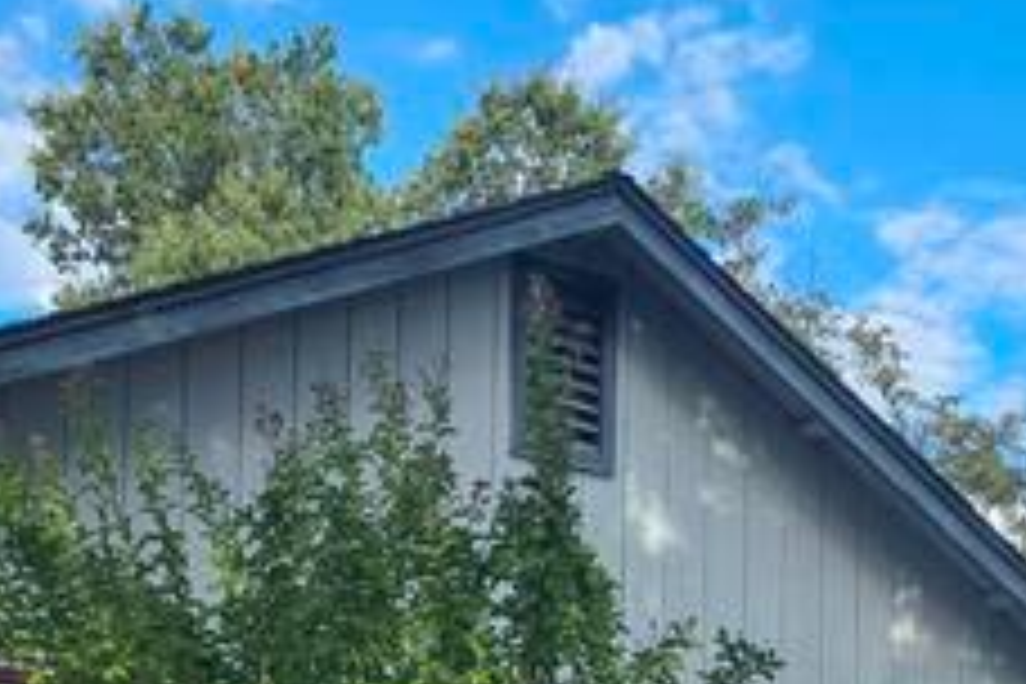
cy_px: 1004
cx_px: 551
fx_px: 1995
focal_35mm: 70
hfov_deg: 28.8
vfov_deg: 17.6
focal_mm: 6.3
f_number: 1.7
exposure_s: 1/298
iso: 12
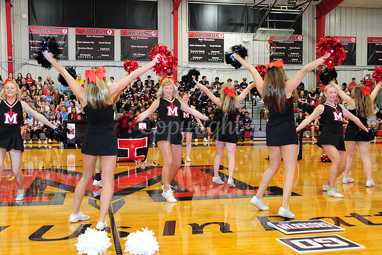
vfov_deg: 18.2
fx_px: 795
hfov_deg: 27.0
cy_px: 128
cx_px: 191
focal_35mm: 75
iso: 2000
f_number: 7.1
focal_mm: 75
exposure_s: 1/60
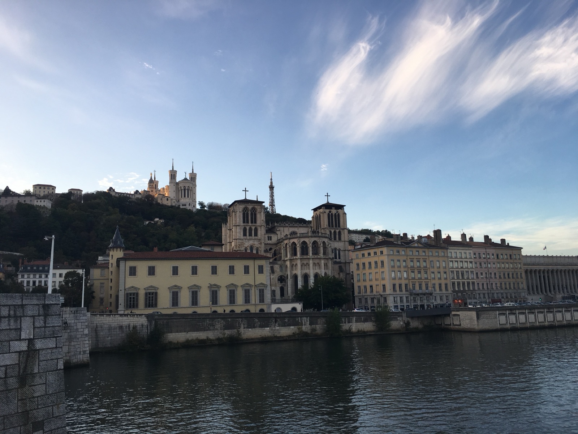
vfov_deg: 48.2
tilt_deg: +10.7
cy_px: 217
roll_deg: +2.6
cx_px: 289
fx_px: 484
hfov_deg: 61.7
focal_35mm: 29
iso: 25
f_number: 2.2
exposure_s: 1/368
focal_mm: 4.15
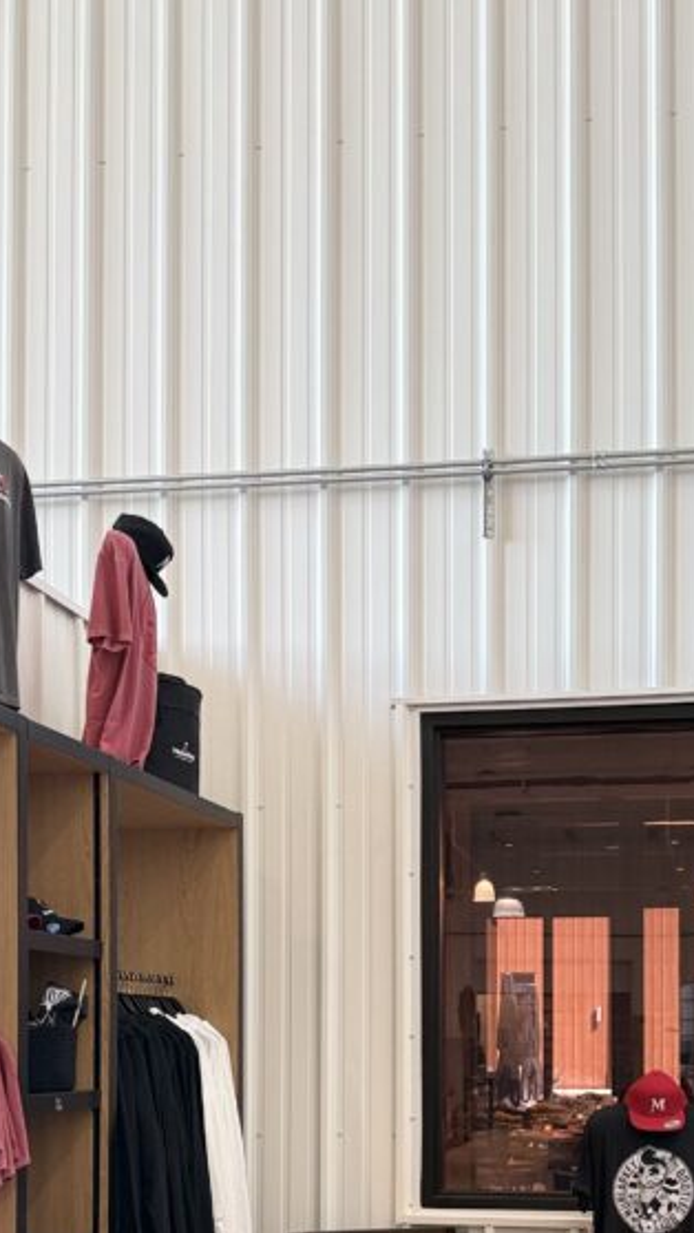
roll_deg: -0.4
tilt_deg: +3.0
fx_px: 1570
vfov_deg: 40.9
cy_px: 1005
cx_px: 495
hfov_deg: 24.7
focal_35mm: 48
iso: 200
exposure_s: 1/92
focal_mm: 6.76
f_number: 1.78
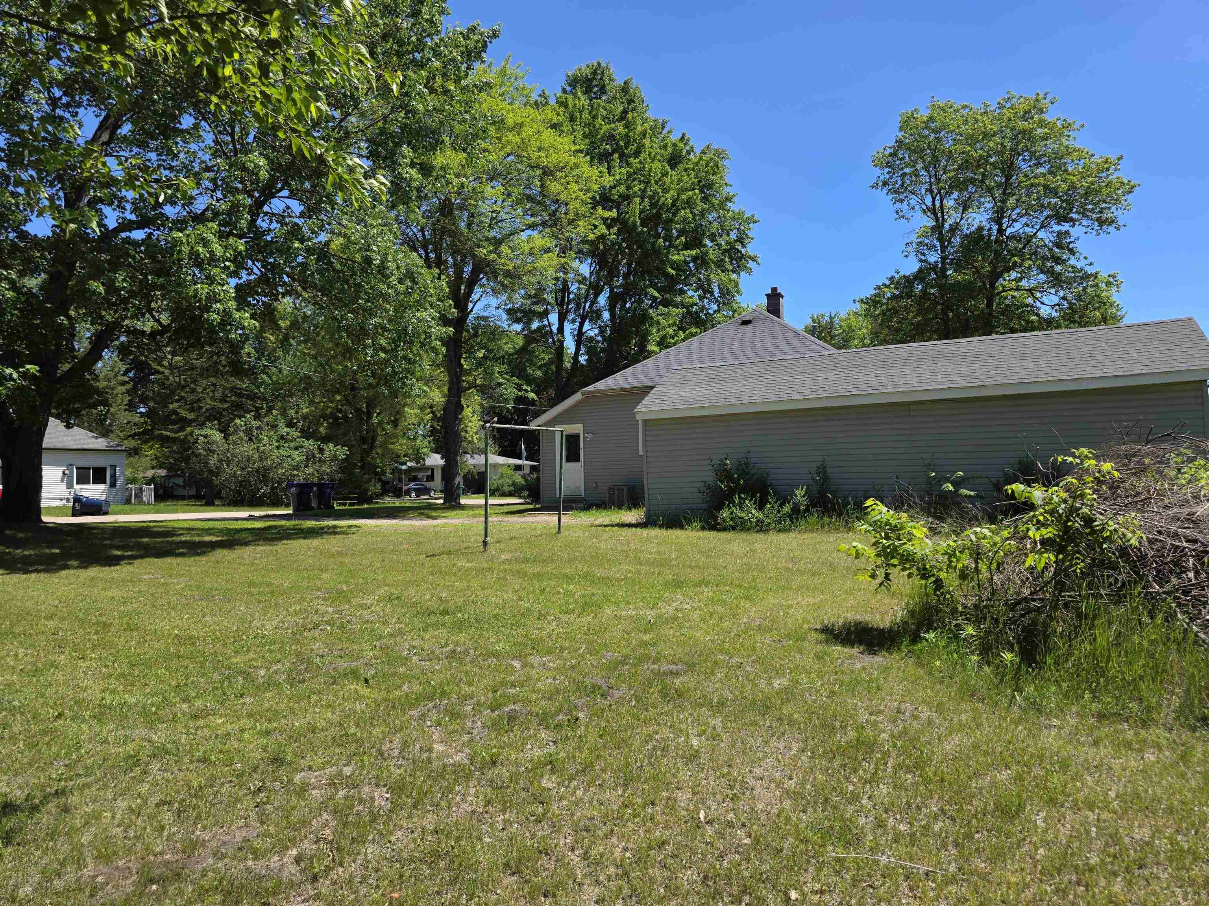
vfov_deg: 58.9
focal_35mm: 23
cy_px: 453
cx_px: 604
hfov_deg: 73.9
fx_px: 803
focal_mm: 6.3
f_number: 1.7
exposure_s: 1/4434
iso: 80
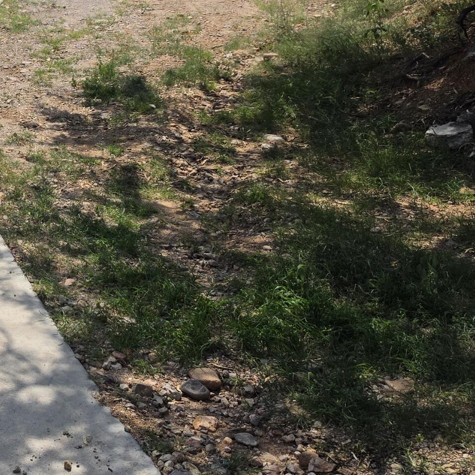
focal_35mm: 64
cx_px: -146
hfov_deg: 23.6
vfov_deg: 25.6
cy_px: 2
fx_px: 994
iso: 50
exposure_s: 1/7939
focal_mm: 6.5
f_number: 1.4
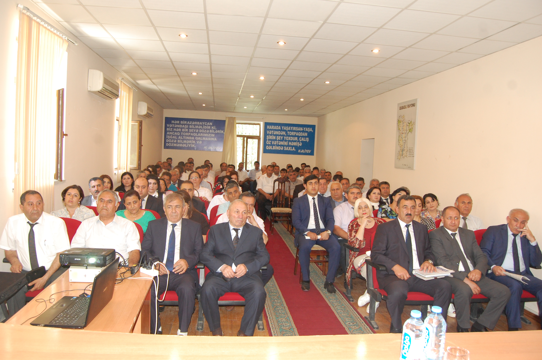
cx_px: 271
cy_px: 180
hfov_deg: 67.4
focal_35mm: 27
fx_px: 406
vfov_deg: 47.8
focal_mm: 18
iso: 800
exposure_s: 1/30
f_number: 5.6
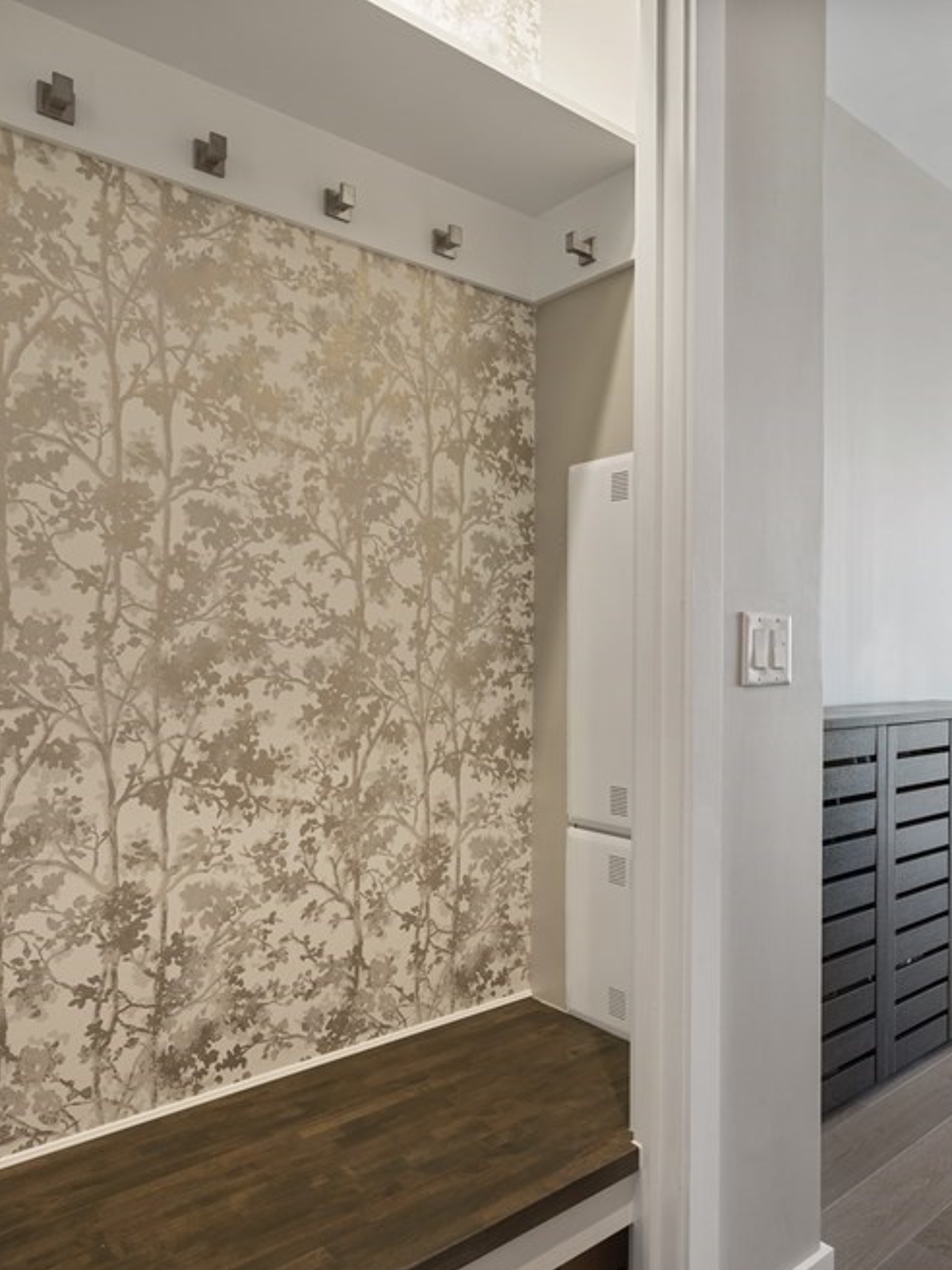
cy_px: 653
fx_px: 880
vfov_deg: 71.6
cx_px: 724
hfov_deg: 54.0
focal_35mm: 24
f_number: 11
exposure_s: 1.3
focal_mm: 16
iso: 320
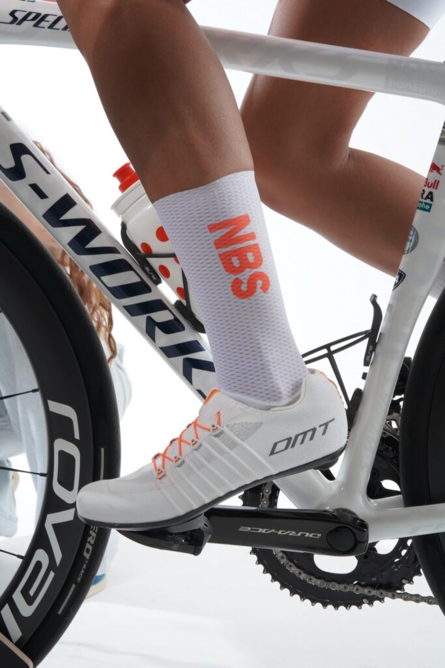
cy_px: 334
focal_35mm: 69
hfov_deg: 19.7
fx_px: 1279
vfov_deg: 29.2
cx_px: 222
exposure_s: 1/100
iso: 1250
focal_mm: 69
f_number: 16
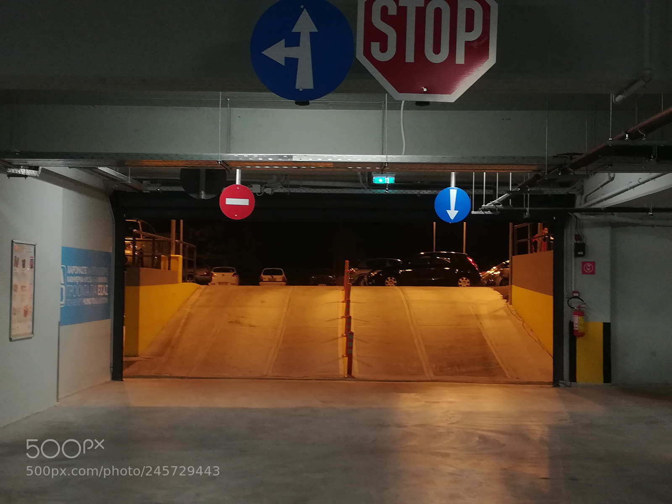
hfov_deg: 38.9
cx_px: 336
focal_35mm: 49
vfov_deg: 29.7
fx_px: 951
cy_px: 252
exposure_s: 1/33.3
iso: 125
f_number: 2.2
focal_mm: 3.83
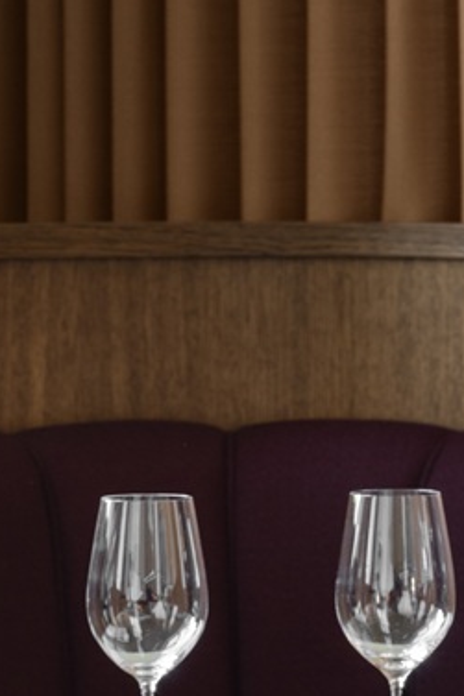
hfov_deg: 3.8
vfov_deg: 5.7
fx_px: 6966
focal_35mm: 360
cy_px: 1111
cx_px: 511
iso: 400
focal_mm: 110
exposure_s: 1
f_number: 11
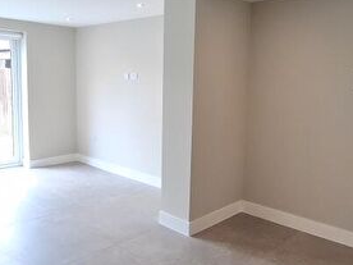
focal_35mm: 33
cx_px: 169
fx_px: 337
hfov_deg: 55.3
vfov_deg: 42.9
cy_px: 124
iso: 40
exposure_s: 1/50
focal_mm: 1.74
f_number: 2.2
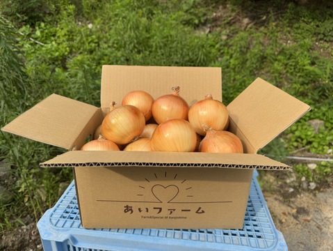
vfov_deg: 56.9
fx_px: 231
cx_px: 166
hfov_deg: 71.6
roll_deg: -0.5
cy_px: 126
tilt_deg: -23.0
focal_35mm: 24
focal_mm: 6.76
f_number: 1.78
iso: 80
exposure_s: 1/2331
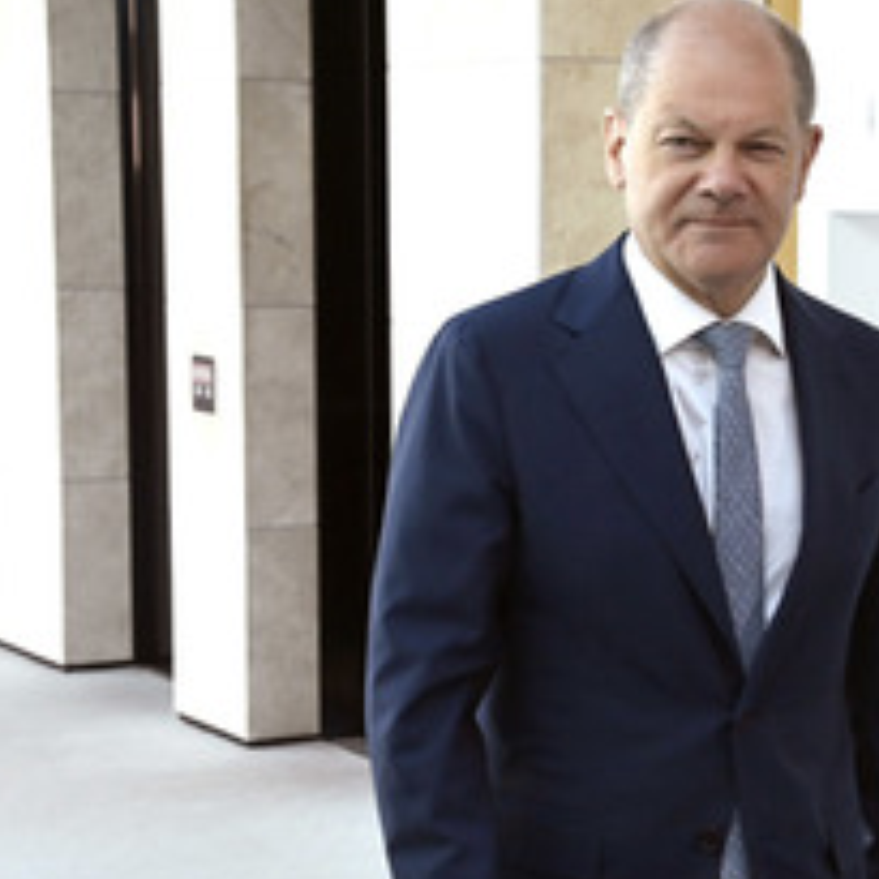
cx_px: 748
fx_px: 2413
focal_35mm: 84
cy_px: 587
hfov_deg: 20.3
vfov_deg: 20.6
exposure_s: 1/1250
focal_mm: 45
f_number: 5.6
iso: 4000
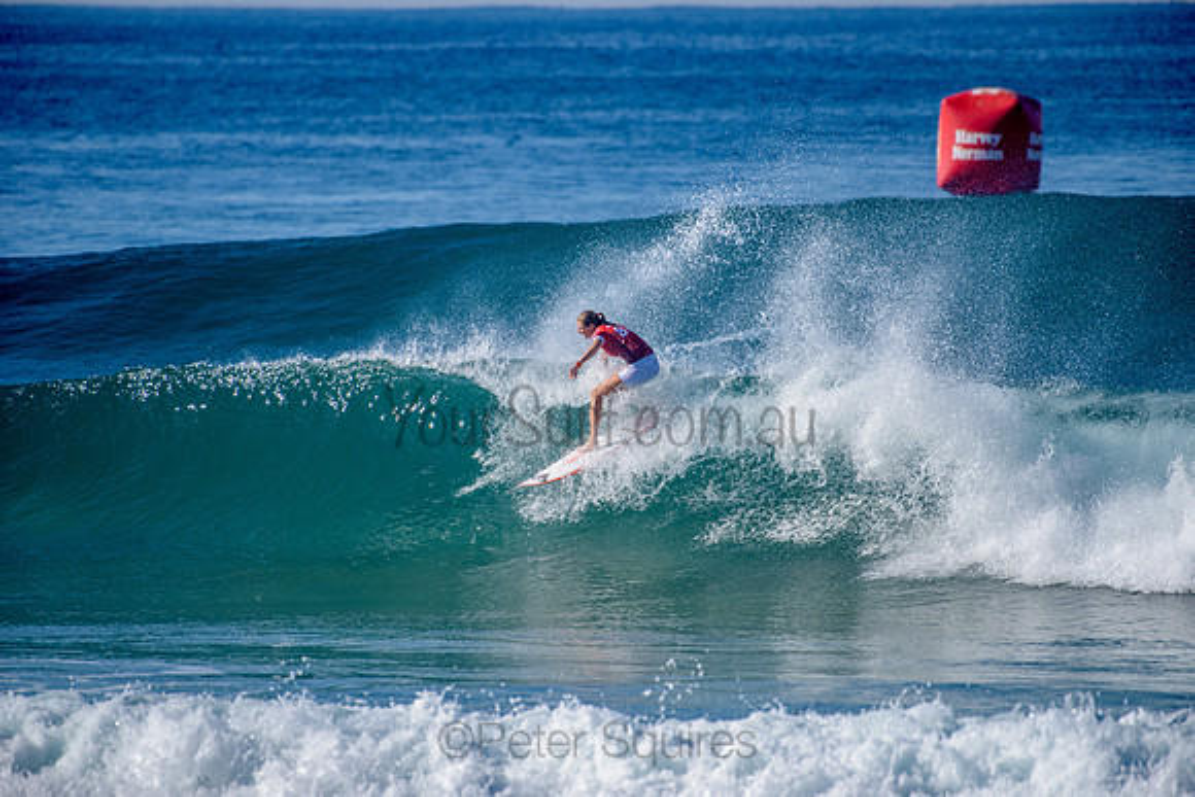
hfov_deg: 4.1
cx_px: 598
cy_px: 398
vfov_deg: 2.8
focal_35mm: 500
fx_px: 16600
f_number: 5.6
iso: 125
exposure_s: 1/1600
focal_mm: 500
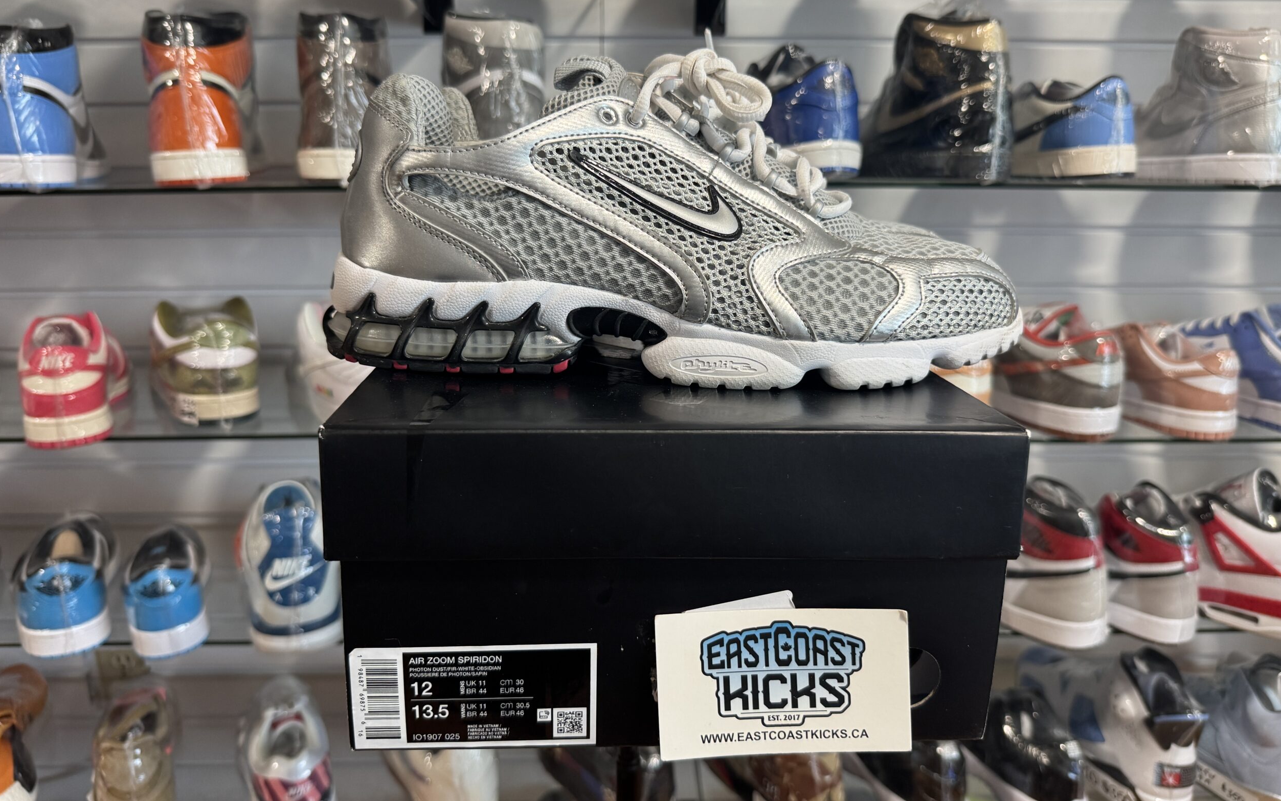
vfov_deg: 47.5
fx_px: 908
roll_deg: +0.6
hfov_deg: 70.4
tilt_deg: -12.5
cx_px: 635
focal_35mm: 26
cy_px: 350
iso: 200
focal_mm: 6.76
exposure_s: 1/60
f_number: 1.78
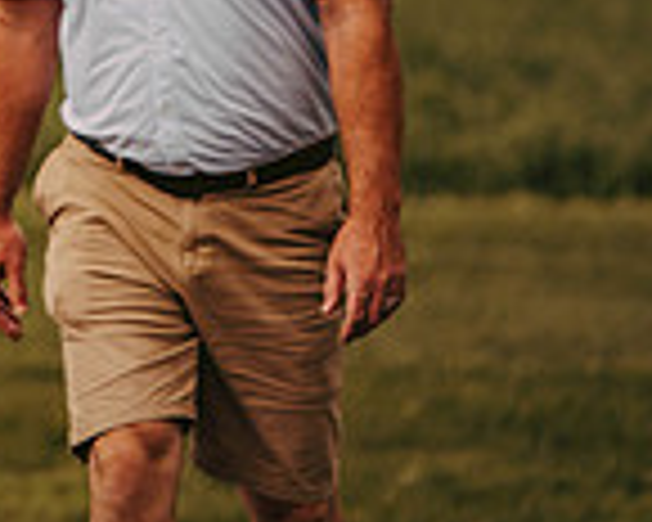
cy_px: 70
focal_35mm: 733
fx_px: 14144
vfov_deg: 2.1
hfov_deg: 2.6
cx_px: -382
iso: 200
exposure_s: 1/2500
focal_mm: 195
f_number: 2.8
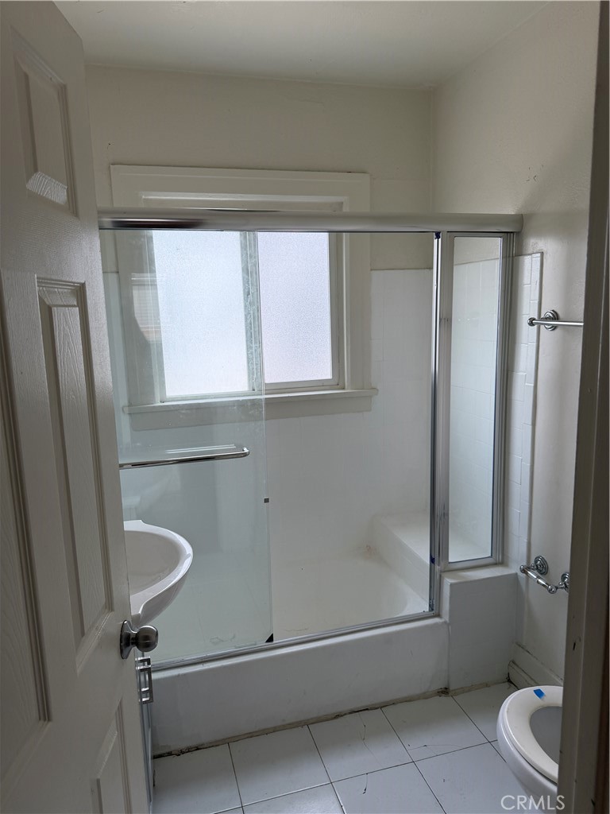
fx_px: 564
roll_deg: +2.0
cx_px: 305
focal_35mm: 24
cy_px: 407
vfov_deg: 71.6
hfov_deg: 56.8
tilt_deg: -11.3
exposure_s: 1/395
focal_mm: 6.76
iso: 100
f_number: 1.78
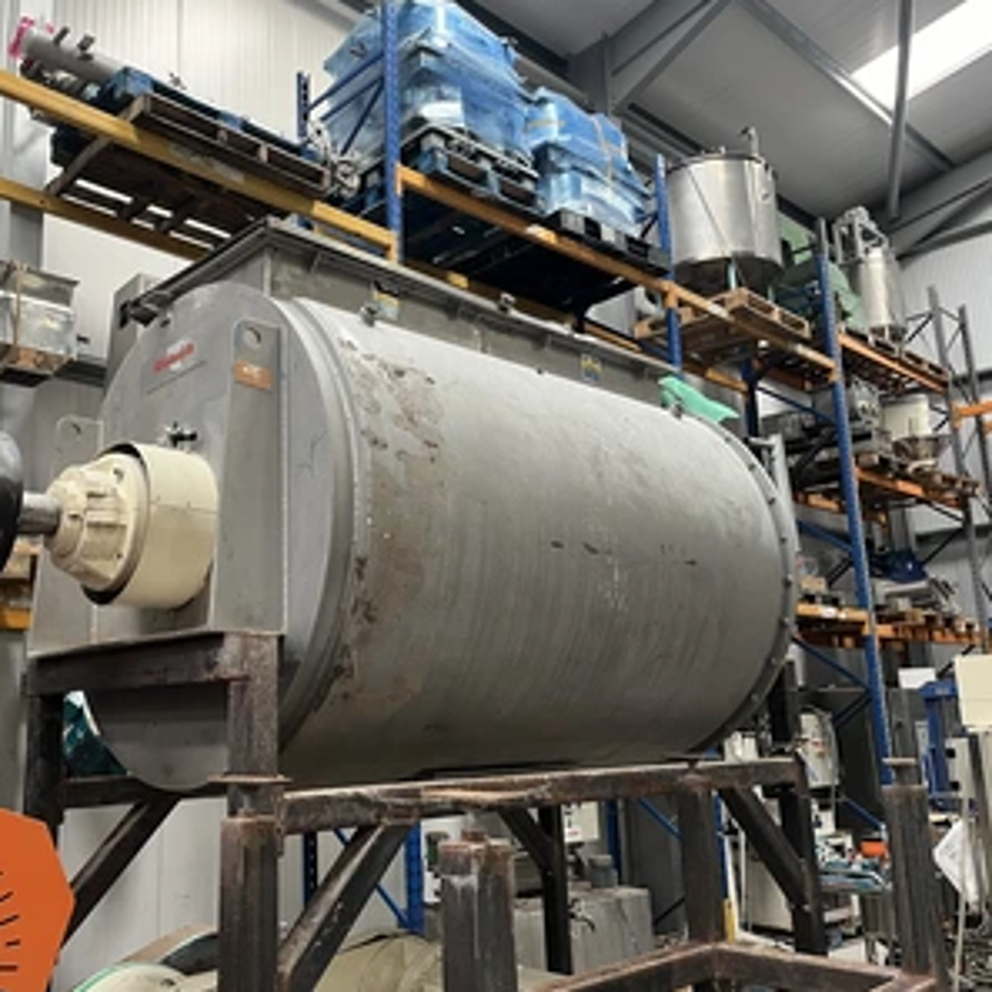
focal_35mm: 31
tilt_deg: +13.4
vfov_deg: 52.5
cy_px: 494
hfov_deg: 51.8
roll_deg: +1.5
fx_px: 1005
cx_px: 354
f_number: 1.6
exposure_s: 1/60
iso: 320
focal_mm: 5.1
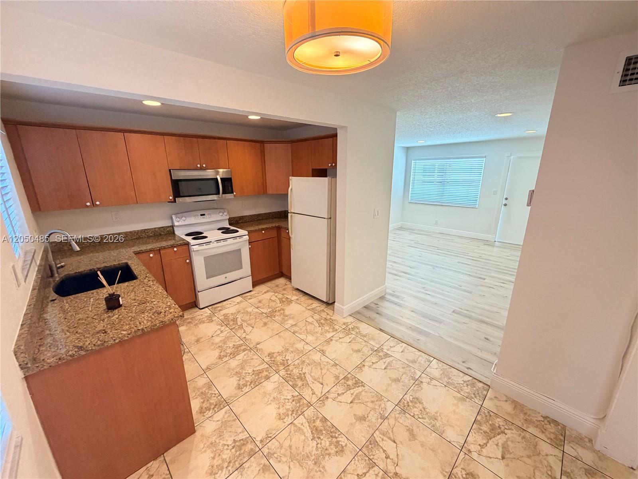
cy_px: 240
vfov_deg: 85.7
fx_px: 258
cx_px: 319
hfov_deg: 102.1
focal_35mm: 14
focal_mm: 2.22
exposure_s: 1/60
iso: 320
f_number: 2.2
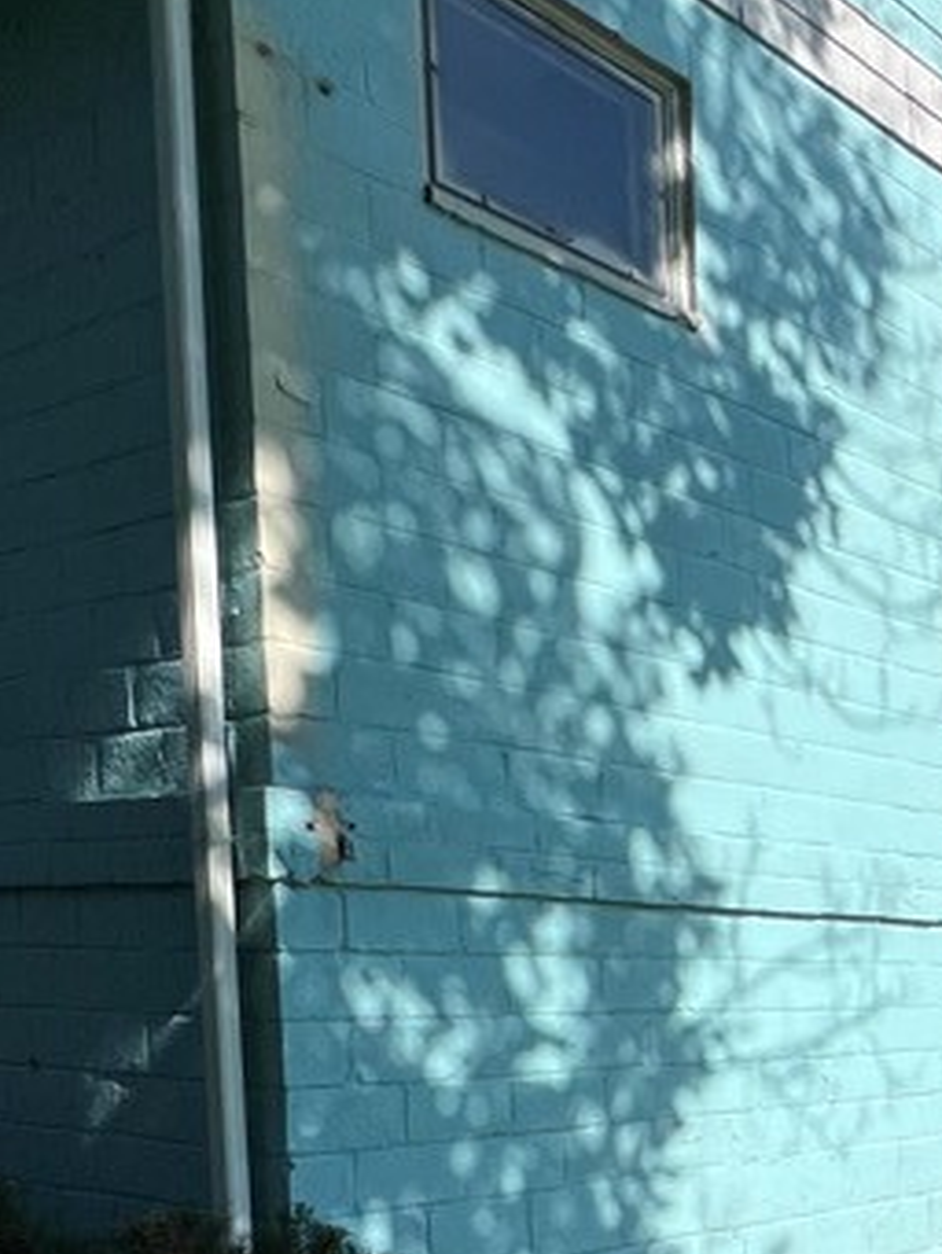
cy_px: 1136
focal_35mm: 39
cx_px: 1233
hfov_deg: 29.5
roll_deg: -1.8
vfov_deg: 43.6
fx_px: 1414
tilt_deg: -5.2
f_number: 1.8
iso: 32
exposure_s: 1/1876
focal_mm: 1.57
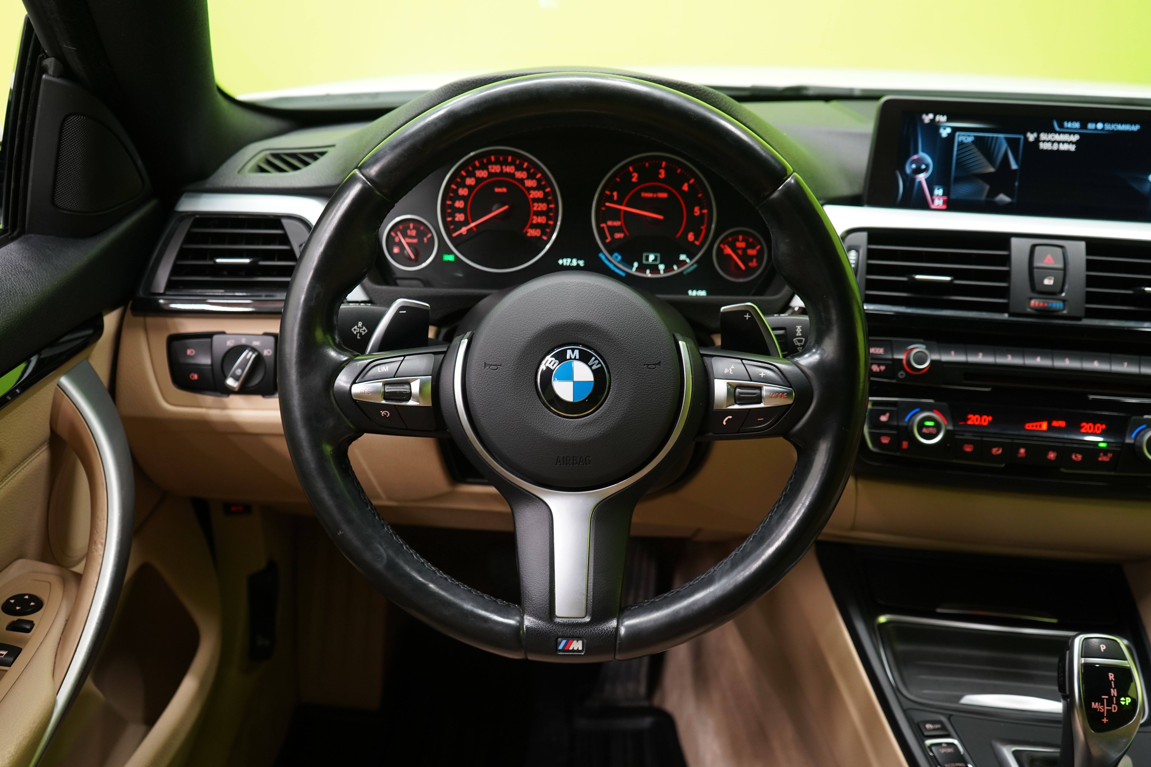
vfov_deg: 38.9
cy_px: 384
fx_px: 1087
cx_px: 576
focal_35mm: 34
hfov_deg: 55.8
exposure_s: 1/25
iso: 1250
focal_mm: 34
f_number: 5
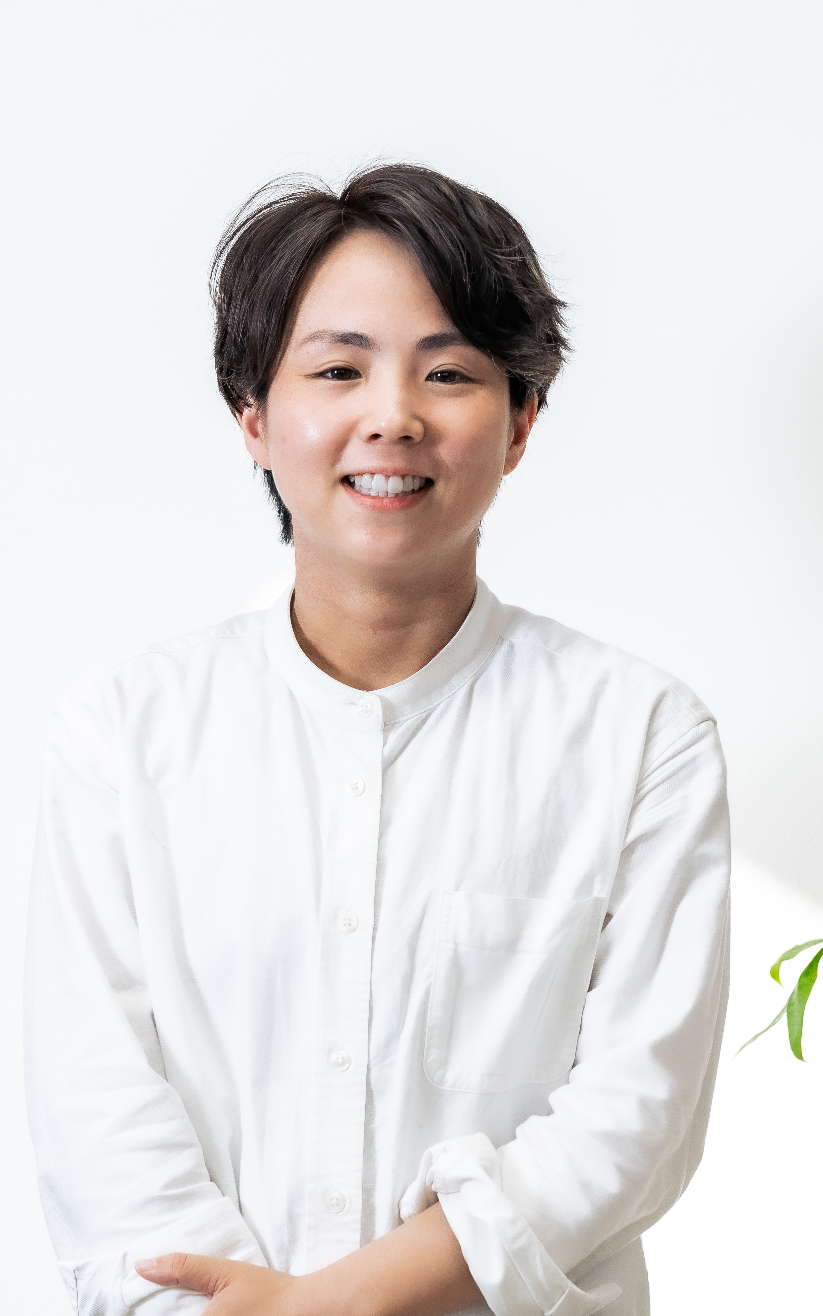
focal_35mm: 131
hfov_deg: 10.0
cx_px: 321
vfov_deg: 15.9
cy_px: 655
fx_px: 4701
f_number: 4
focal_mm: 85
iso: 640
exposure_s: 1/200
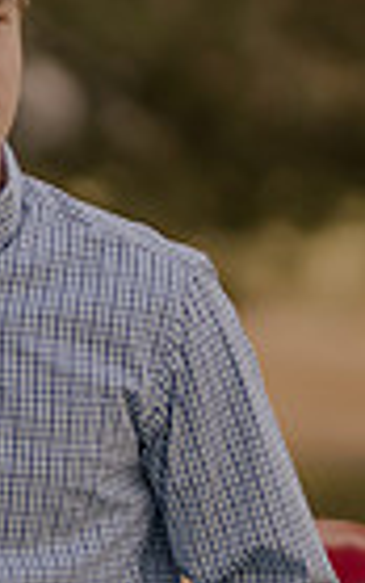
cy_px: 365
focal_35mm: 418
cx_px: -8
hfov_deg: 3.1
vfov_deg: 5.0
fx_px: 6646
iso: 100
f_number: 1.4
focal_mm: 85
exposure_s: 1/800
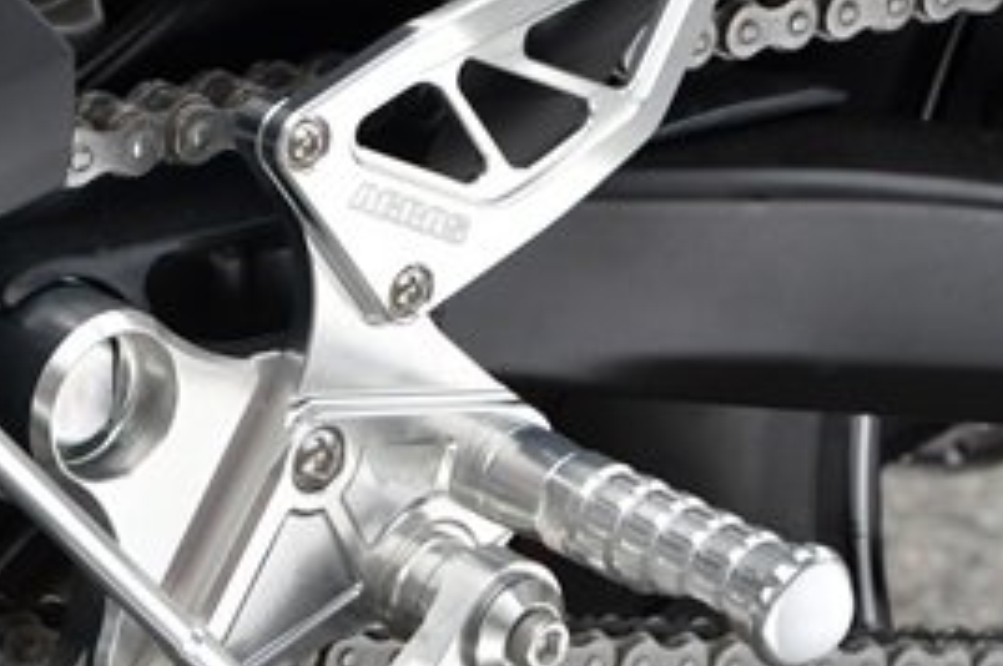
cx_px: 247
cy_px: 413
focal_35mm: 185
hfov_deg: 11.1
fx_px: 5148
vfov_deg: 7.4
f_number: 7.1
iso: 200
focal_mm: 66
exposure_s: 1/200
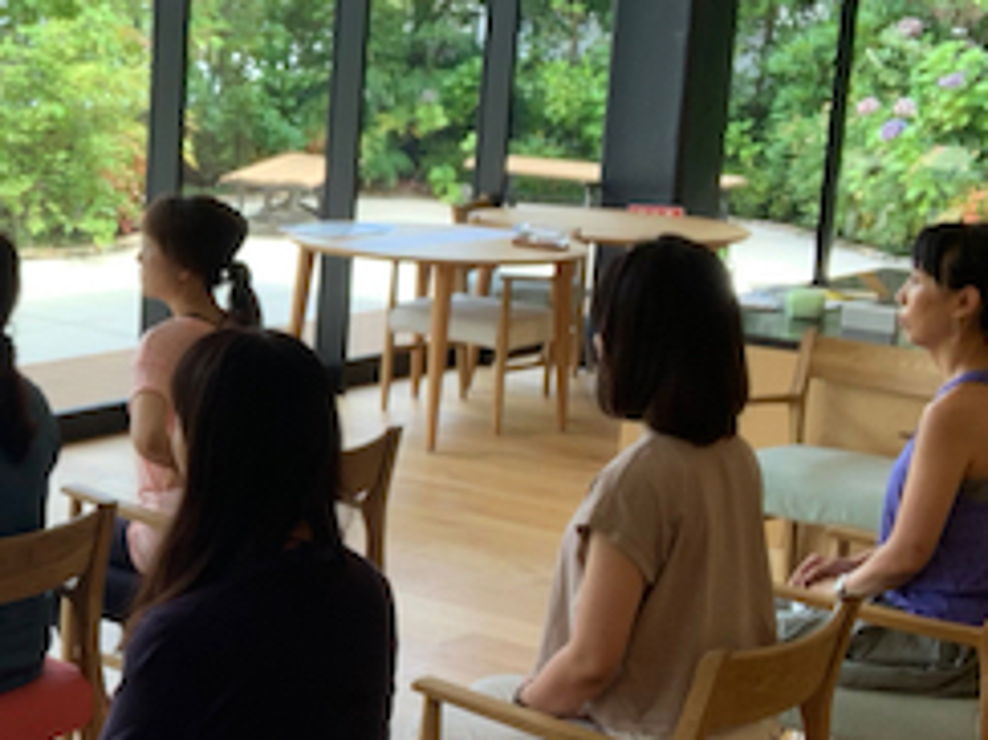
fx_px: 2254
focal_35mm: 79
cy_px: 443
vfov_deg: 18.6
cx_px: 57
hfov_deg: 23.9
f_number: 2.2
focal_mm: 2.87
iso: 32
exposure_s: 1/121
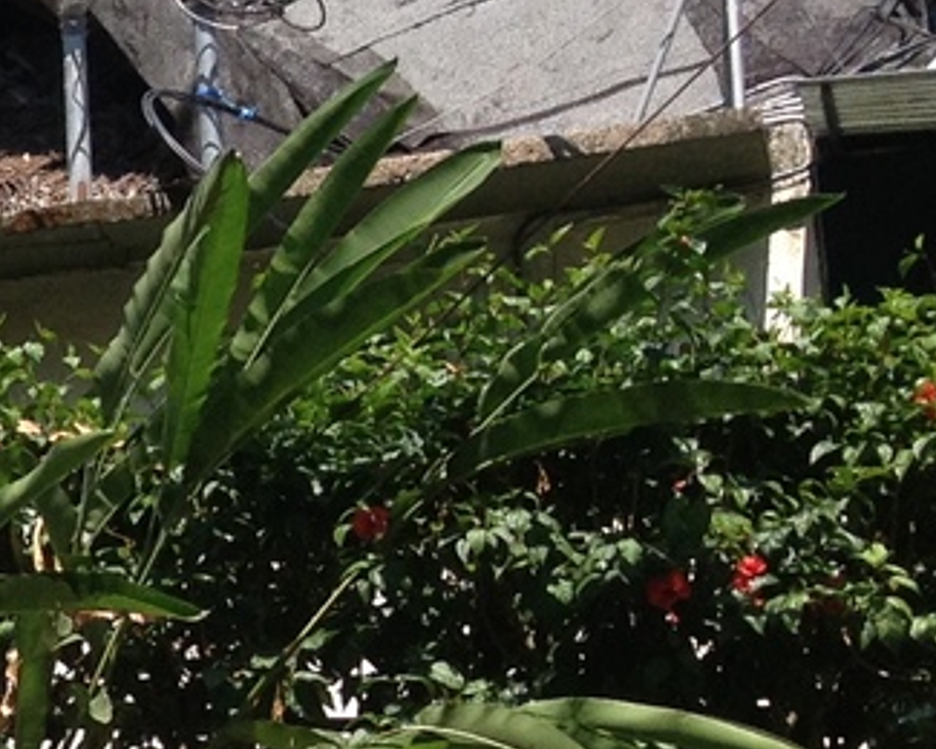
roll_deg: +0.7
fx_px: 4654
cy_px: 717
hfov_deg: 10.0
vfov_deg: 9.1
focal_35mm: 168
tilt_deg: +9.4
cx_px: -1322
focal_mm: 4.28
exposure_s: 1/876
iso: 50
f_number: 2.4
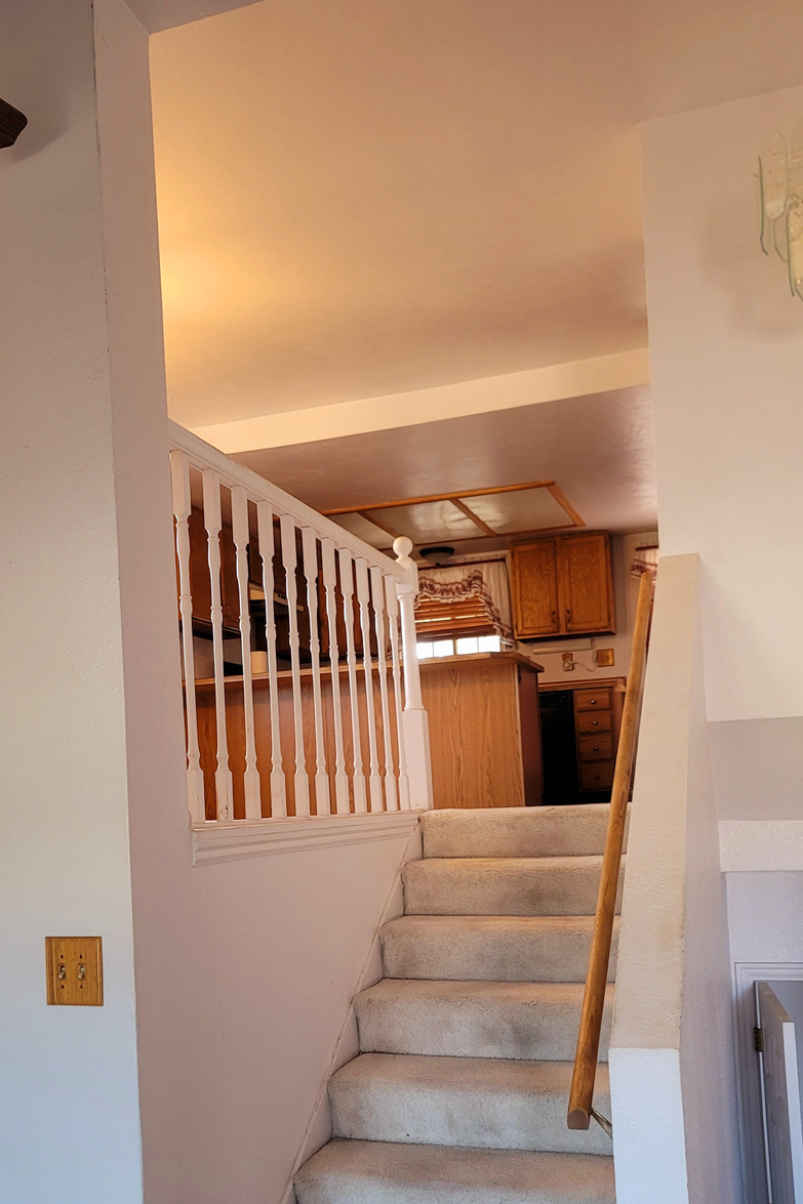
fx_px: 1138
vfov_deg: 55.1
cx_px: 348
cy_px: 760
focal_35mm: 34
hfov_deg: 38.8
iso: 160
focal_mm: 7
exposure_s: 1/60.2
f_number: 1.8
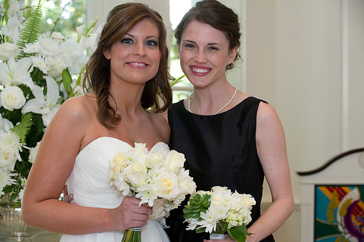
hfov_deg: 23.7
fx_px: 869
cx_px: 182
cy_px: 121
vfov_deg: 15.9
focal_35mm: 86
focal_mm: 86
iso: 800
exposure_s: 1/100
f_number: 5
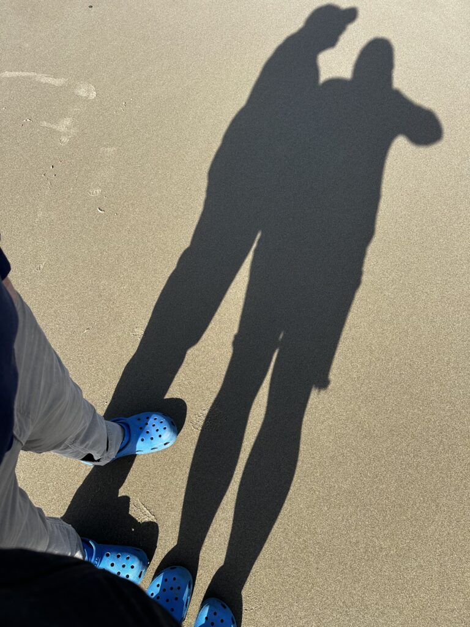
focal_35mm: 24
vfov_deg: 71.6
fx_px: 434
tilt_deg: -57.4
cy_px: 314
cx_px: 235
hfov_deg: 56.8
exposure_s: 1/1812
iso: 80
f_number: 1.78
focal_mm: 6.86
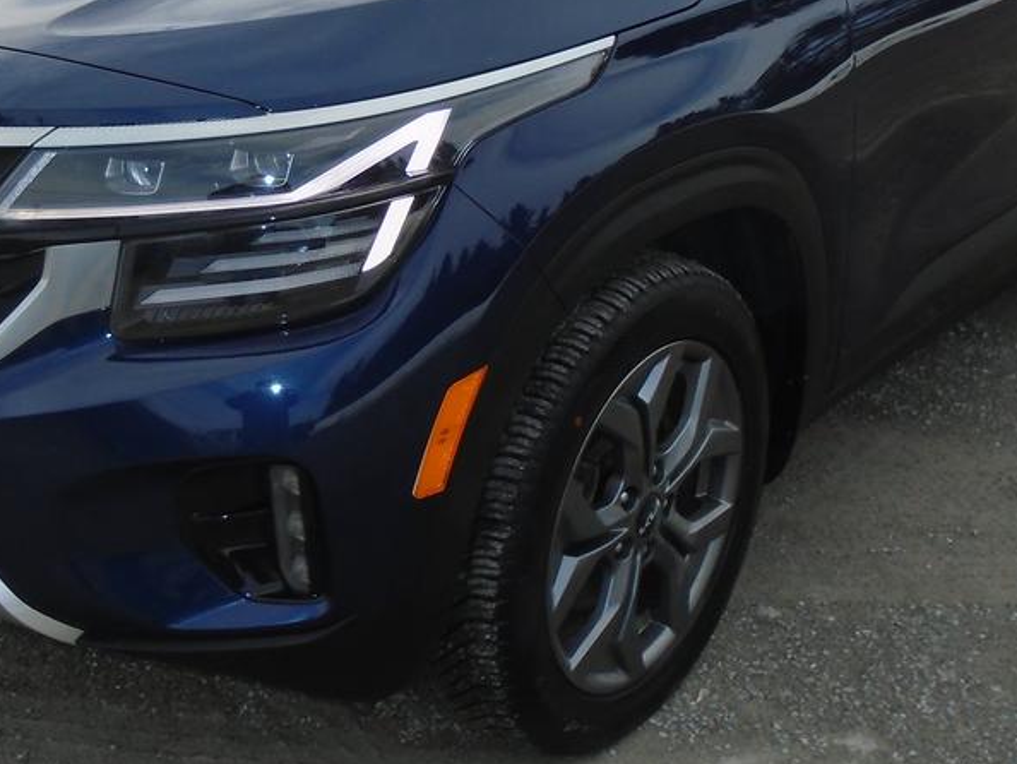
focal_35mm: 56
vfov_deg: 25.8
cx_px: 426
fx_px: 1646
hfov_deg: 34.3
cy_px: 182
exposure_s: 1/1250
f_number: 3.2
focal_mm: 4.6
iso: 100
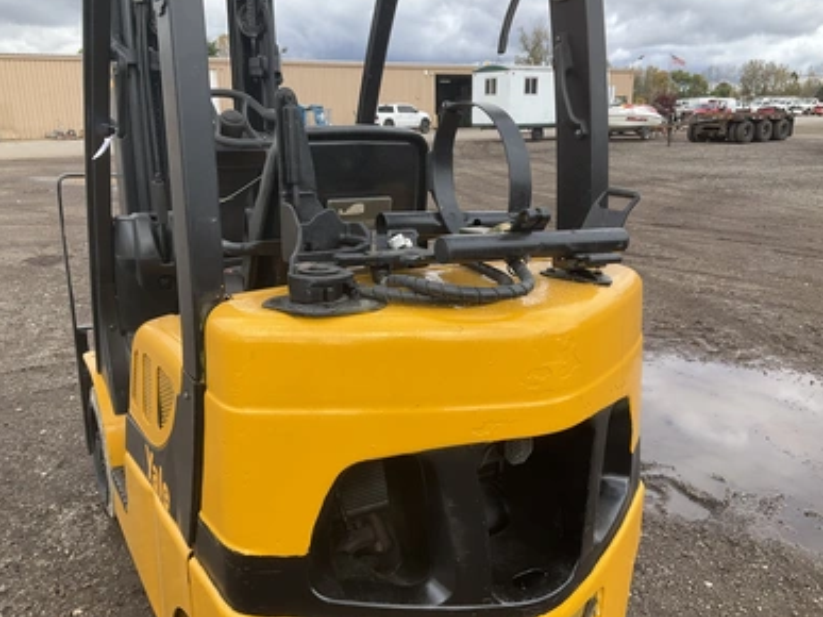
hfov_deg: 60.0
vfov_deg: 46.8
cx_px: 421
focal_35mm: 30
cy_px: 304
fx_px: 713
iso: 25
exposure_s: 1/524
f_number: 1.8
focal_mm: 3
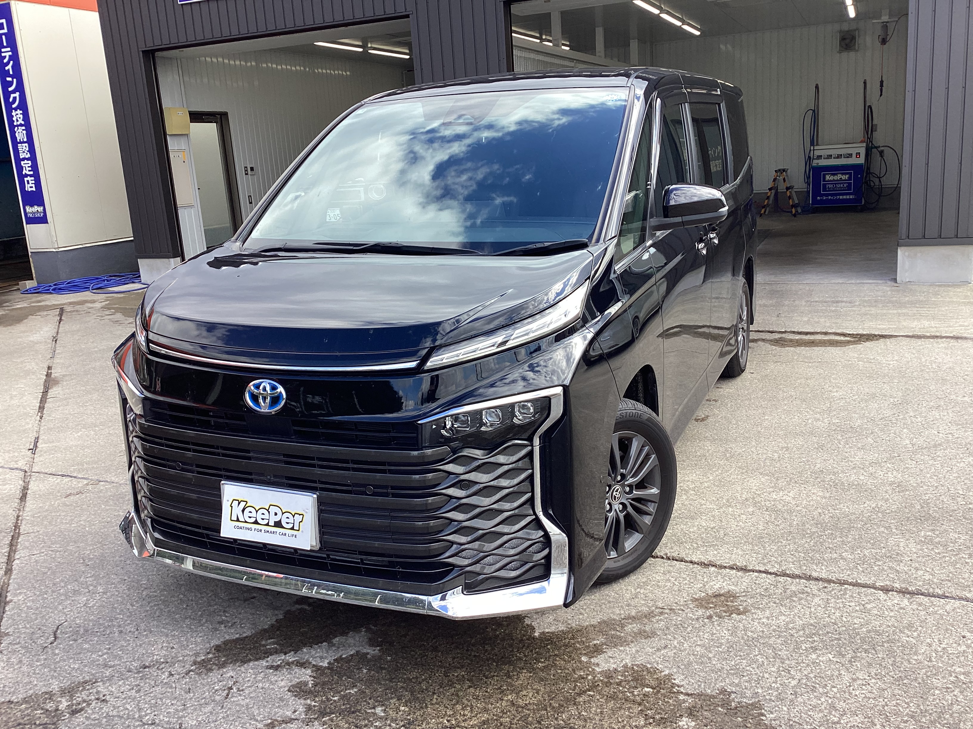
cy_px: 364
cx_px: 486
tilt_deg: -14.4
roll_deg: +3.5
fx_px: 871
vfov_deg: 45.4
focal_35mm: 31
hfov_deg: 58.4
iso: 25
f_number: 2.4
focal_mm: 3.3
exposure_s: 1/293
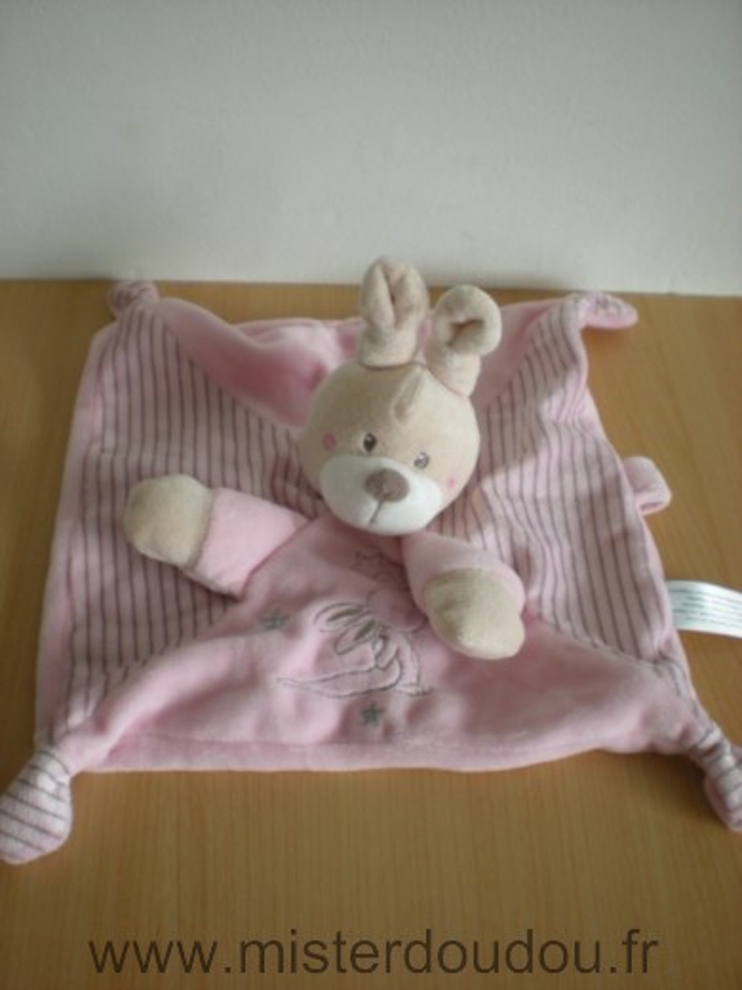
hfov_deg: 37.7
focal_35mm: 38
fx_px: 1086
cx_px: 371
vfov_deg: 49.0
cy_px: 495
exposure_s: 1/18.8
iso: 200
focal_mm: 6.3
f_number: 3.1
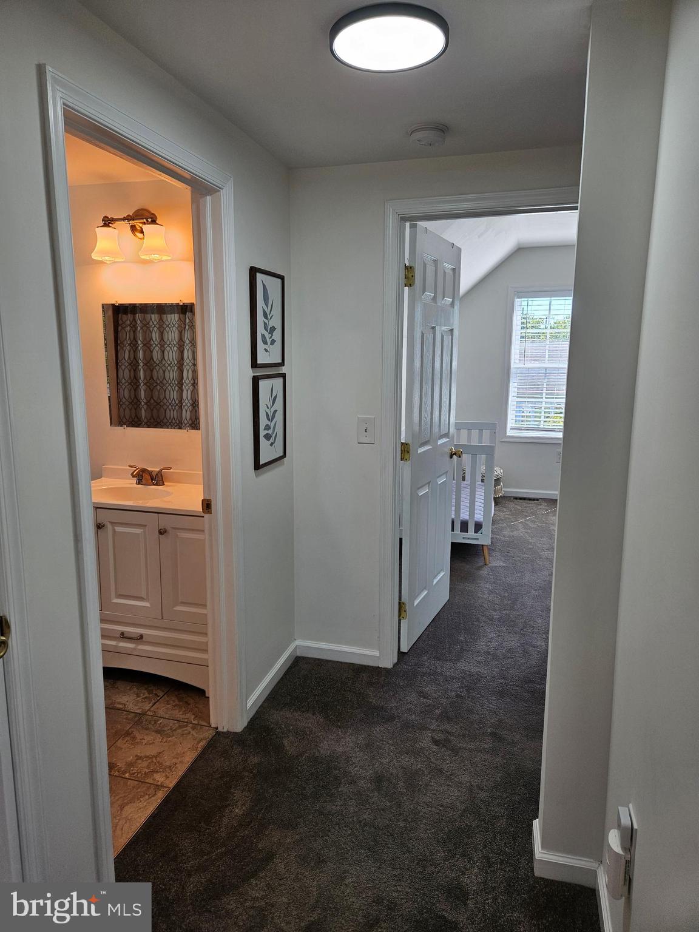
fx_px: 619
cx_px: 350
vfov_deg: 73.9
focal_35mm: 23
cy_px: 466
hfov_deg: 58.9
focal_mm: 5.4
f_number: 1.8
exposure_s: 1/120
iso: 40
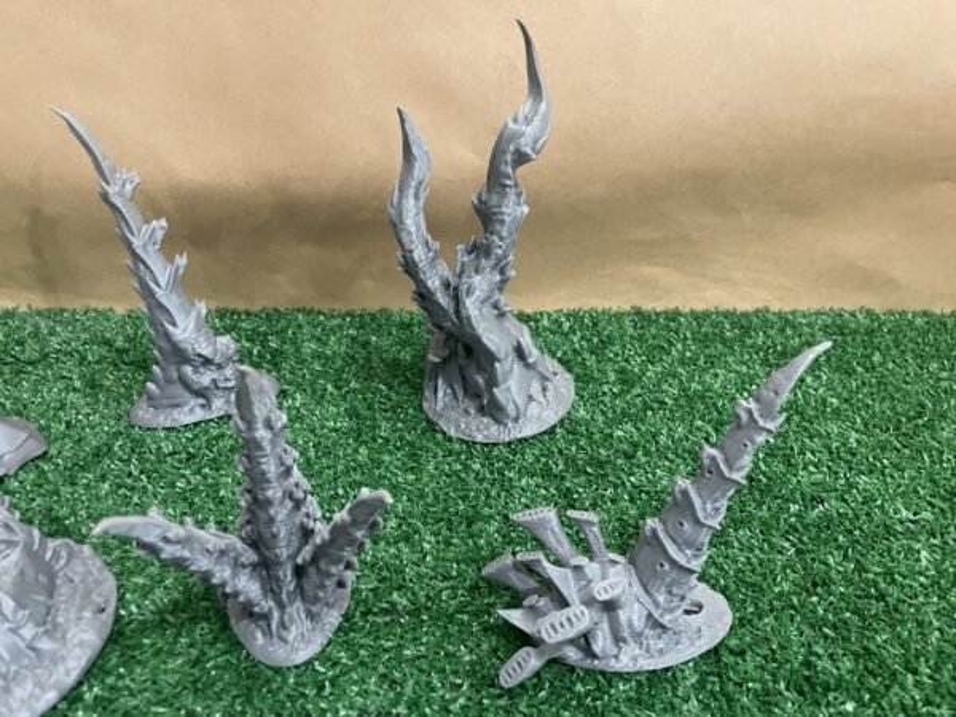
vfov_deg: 53.1
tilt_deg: -27.3
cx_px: 478
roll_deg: +0.5
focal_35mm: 26
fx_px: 718
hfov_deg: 67.3
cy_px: 358
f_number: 1.6
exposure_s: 1/46
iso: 500
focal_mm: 4.2
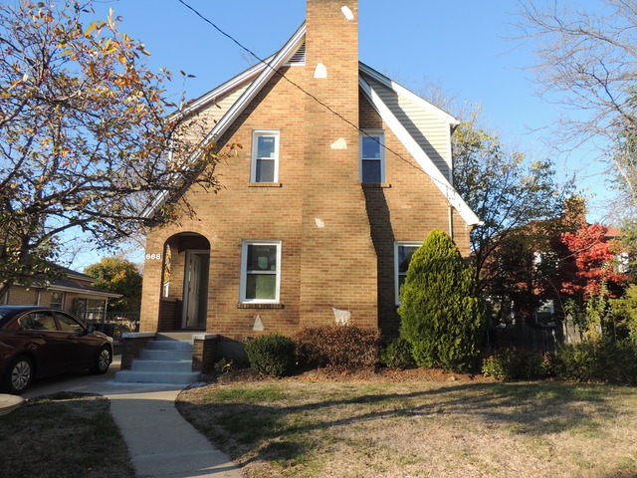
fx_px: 442
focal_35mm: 24
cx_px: 318
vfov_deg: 56.8
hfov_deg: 71.6
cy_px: 239
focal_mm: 4.3
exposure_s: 1/500
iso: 100
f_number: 3
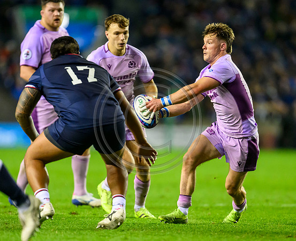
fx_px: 5312
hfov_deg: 3.2
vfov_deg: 2.6
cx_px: 187
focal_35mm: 602
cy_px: 154
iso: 6400
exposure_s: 1/1250
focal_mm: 400
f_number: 2.8
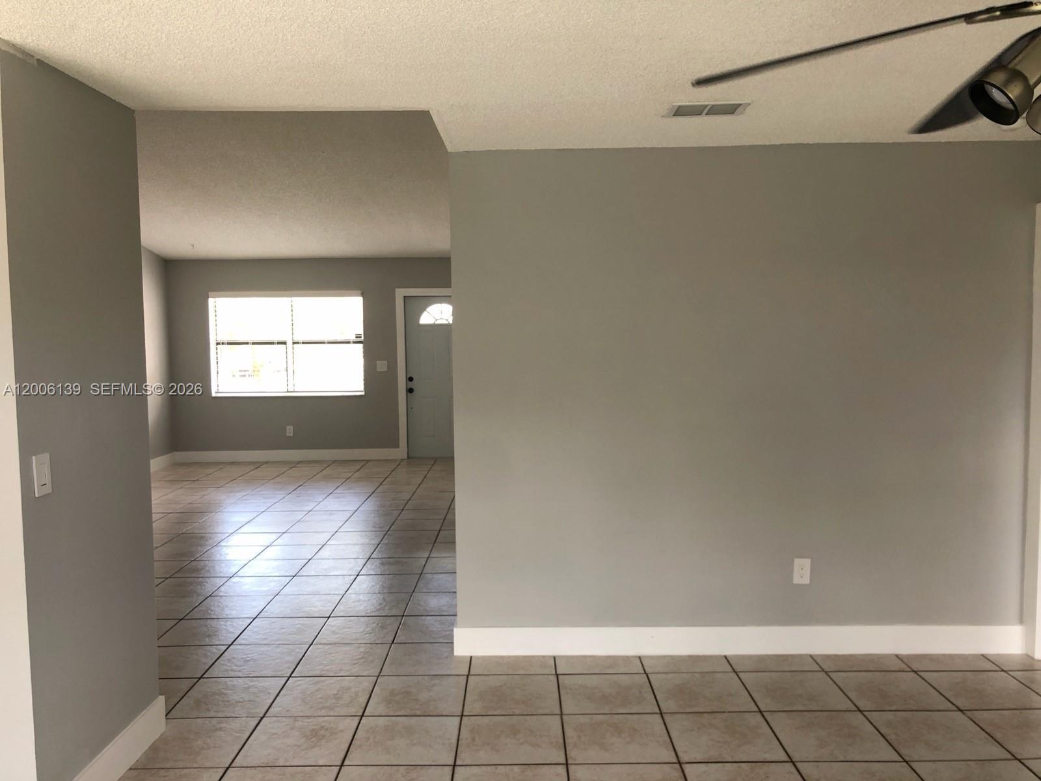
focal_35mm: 28
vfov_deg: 49.7
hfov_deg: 63.4
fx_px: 842
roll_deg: +1.3
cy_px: 390
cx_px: 520
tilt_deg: -4.9
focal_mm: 4
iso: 32
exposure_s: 1/30
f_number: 1.8
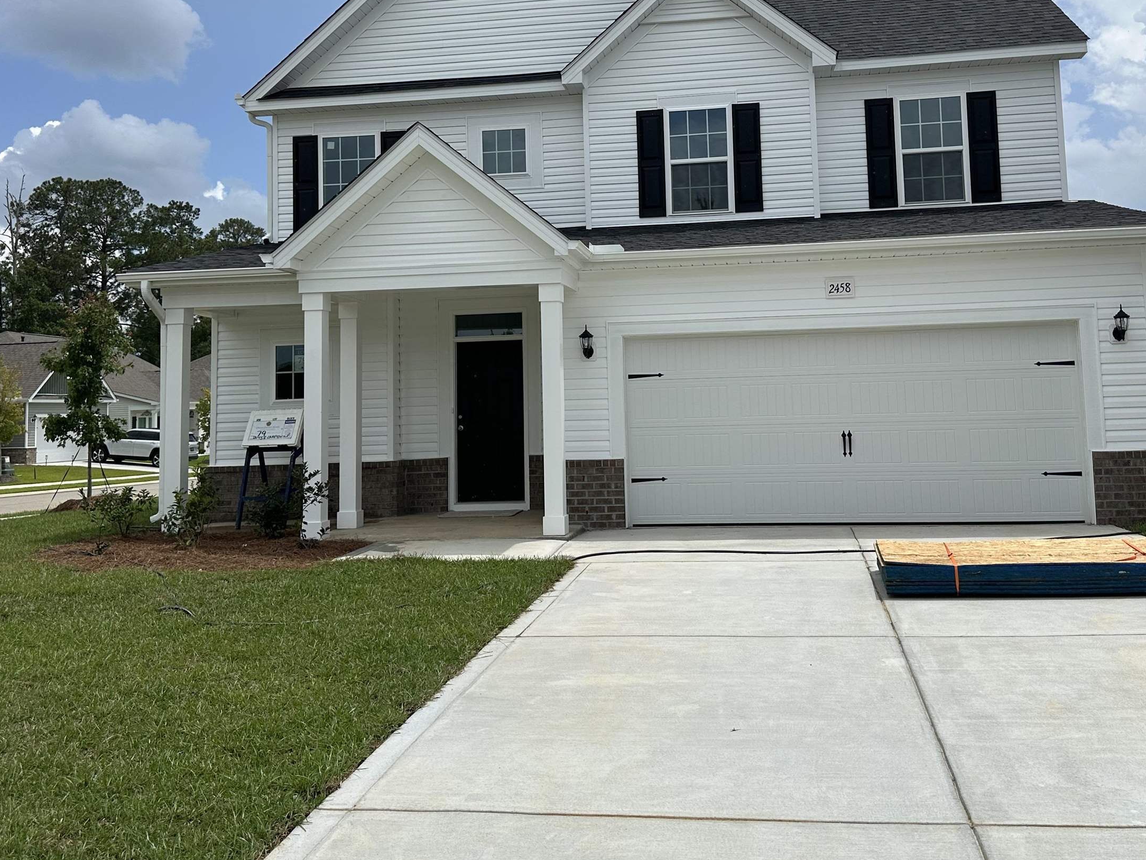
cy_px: 291
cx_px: 598
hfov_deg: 53.9
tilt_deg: +5.7
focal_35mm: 34
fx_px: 1126
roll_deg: +1.3
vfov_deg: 41.3
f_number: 1.78
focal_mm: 6.86
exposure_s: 1/7576
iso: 80
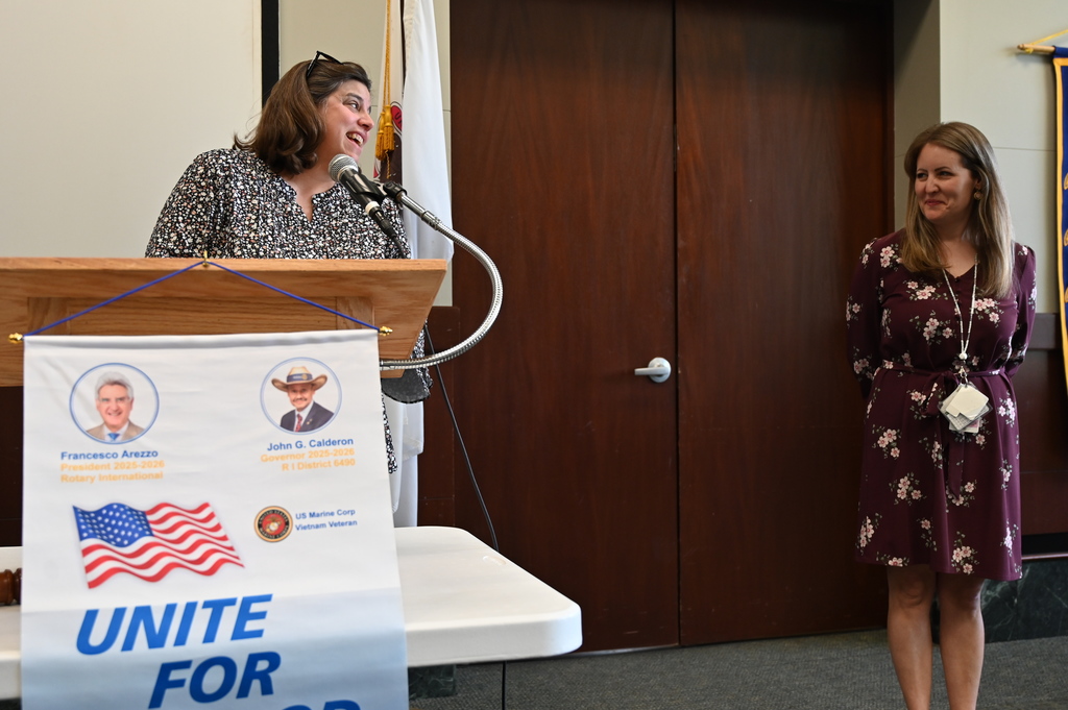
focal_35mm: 37
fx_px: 1097
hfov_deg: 51.9
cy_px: 355
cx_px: 534
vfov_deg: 35.9
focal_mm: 37
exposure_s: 1/125
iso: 1000
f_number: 4
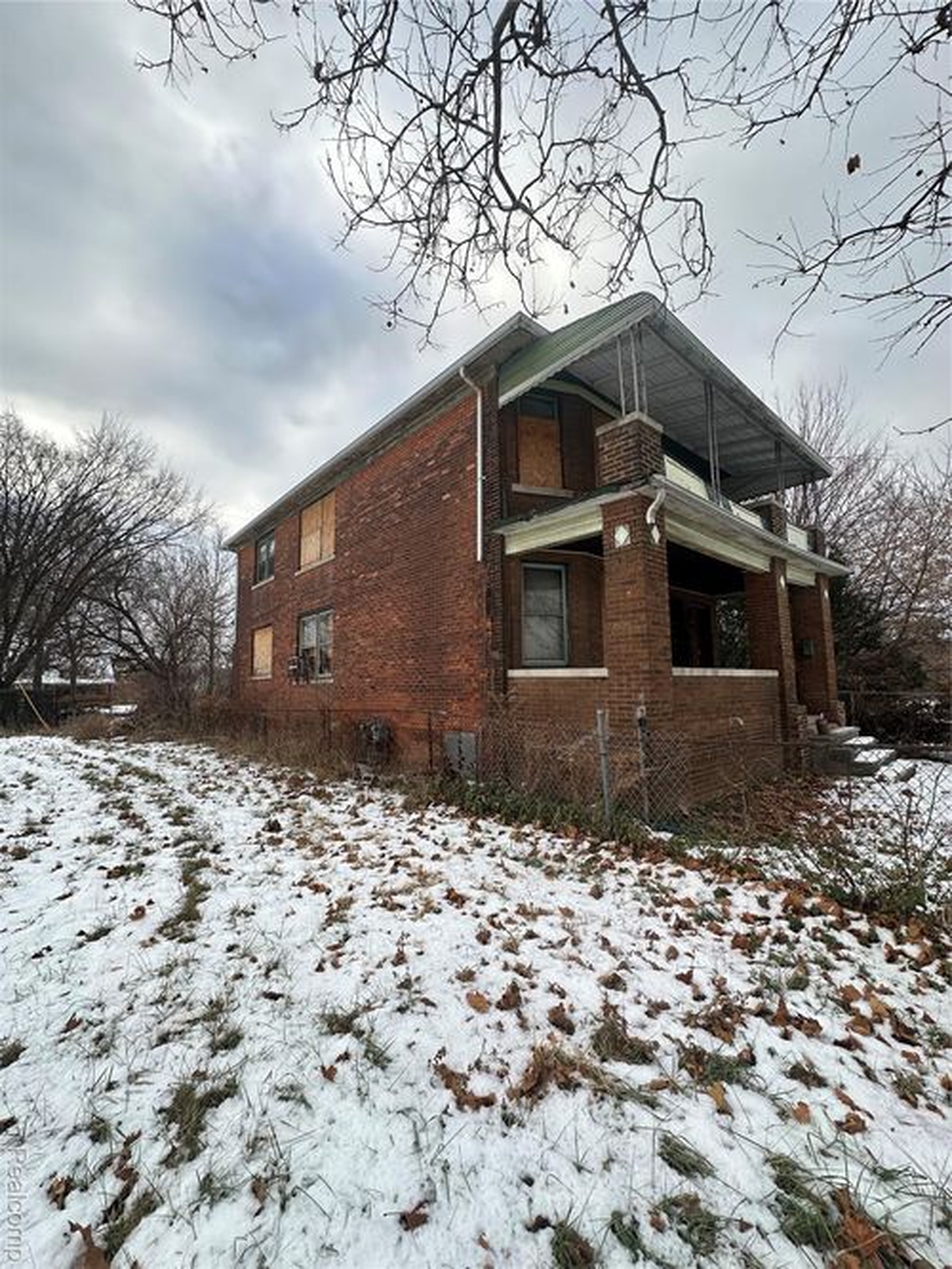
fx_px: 514
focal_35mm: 14
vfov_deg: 102.1
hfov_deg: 85.7
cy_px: 634
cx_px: 476
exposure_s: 1/220
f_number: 2.2
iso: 40
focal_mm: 2.22
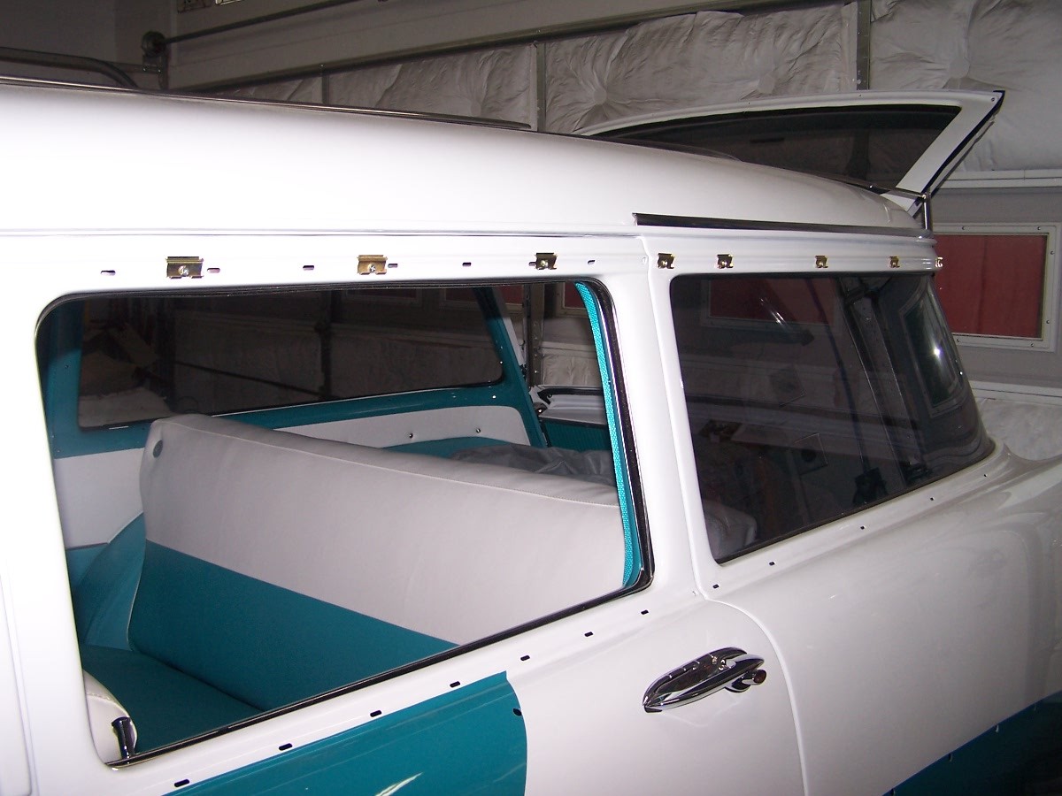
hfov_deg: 49.0
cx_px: 531
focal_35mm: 38
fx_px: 1166
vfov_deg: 37.7
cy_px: 398
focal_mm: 6.3
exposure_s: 1/60
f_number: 2.8
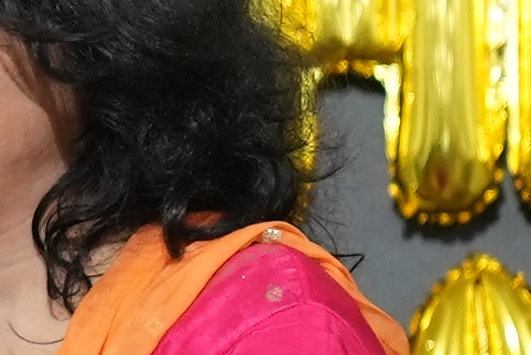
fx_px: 7834
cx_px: -920
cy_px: 520
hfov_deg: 3.8
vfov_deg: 2.6
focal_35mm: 531
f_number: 2.8
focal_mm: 70
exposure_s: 1/250
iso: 3200
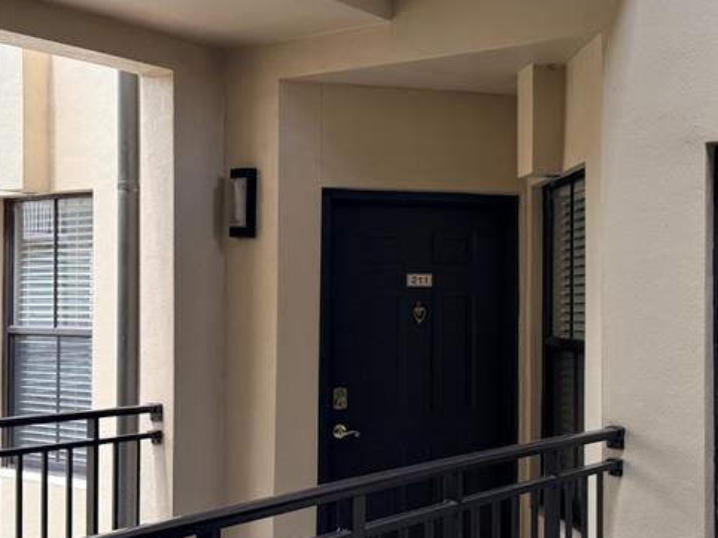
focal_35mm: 51
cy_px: 298
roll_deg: -0.9
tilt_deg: +1.6
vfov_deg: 28.5
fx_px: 1057
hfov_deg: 36.8
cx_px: 515
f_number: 1.78
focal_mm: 6.76
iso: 100
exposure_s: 1/323
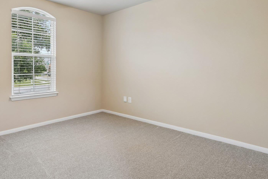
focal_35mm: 22
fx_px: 164
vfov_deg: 55.9
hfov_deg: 75.7
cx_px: 86
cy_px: 59
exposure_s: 1/13
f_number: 8
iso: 400
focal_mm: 10
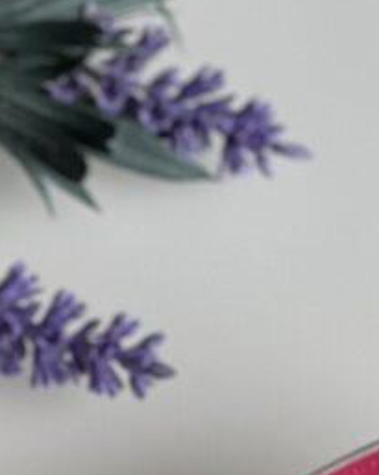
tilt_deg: -58.3
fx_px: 3188
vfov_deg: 8.3
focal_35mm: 227
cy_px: 792
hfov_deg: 6.8
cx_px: 436
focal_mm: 7.5
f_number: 2.2
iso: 160
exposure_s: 1/121
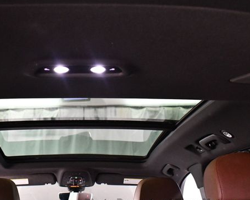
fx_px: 355
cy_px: 95
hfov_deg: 38.2
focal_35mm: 48
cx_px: 78
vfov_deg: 31.5
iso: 5000
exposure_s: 1/60
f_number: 3.5
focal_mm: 18
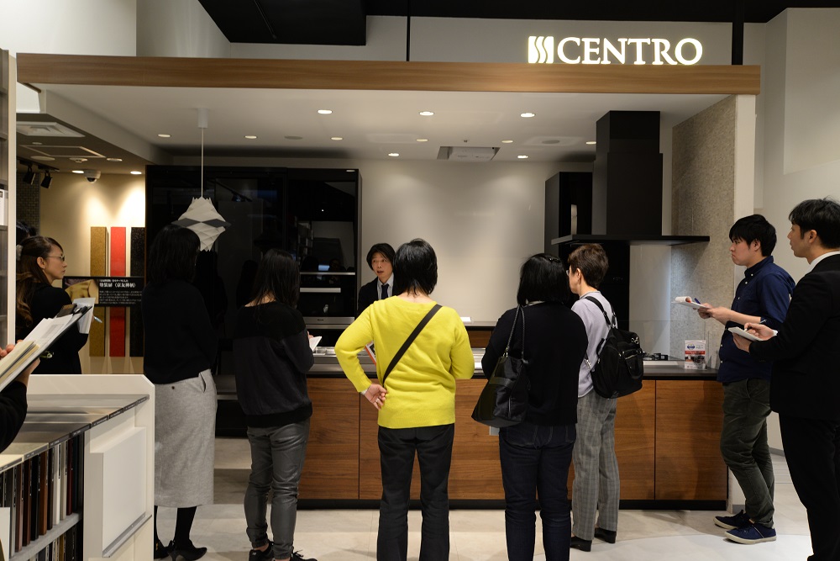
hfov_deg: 60.3
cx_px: 420
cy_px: 280
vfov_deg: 42.3
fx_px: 723
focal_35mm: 31
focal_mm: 31
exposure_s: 1/30
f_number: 9
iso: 800
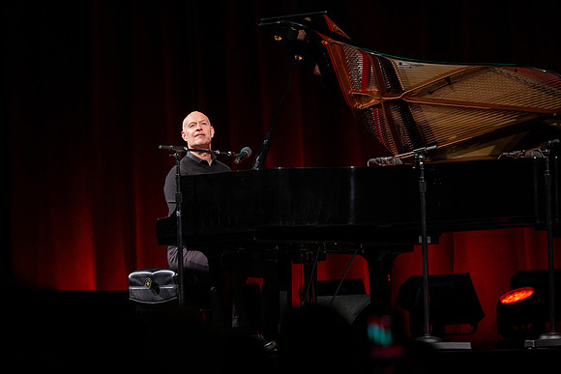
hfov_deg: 11.5
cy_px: 164
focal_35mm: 179
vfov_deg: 7.7
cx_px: 190
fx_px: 2784
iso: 1000
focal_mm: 135
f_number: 2.8
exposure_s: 1/320
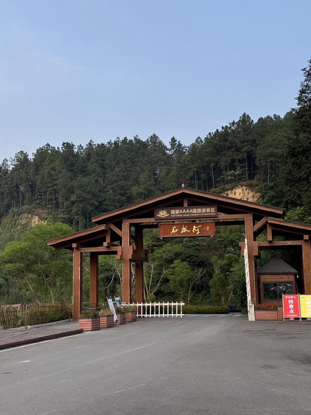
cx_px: 156
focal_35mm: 48
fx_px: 575
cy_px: 208
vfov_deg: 39.7
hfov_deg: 30.3
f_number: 1.78
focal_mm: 6.76
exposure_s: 1/658
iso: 64
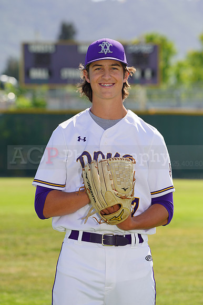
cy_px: 152
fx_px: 1914
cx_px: 102
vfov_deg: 9.1
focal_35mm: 226
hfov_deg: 6.1
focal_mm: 226
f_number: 8
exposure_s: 1/250
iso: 100
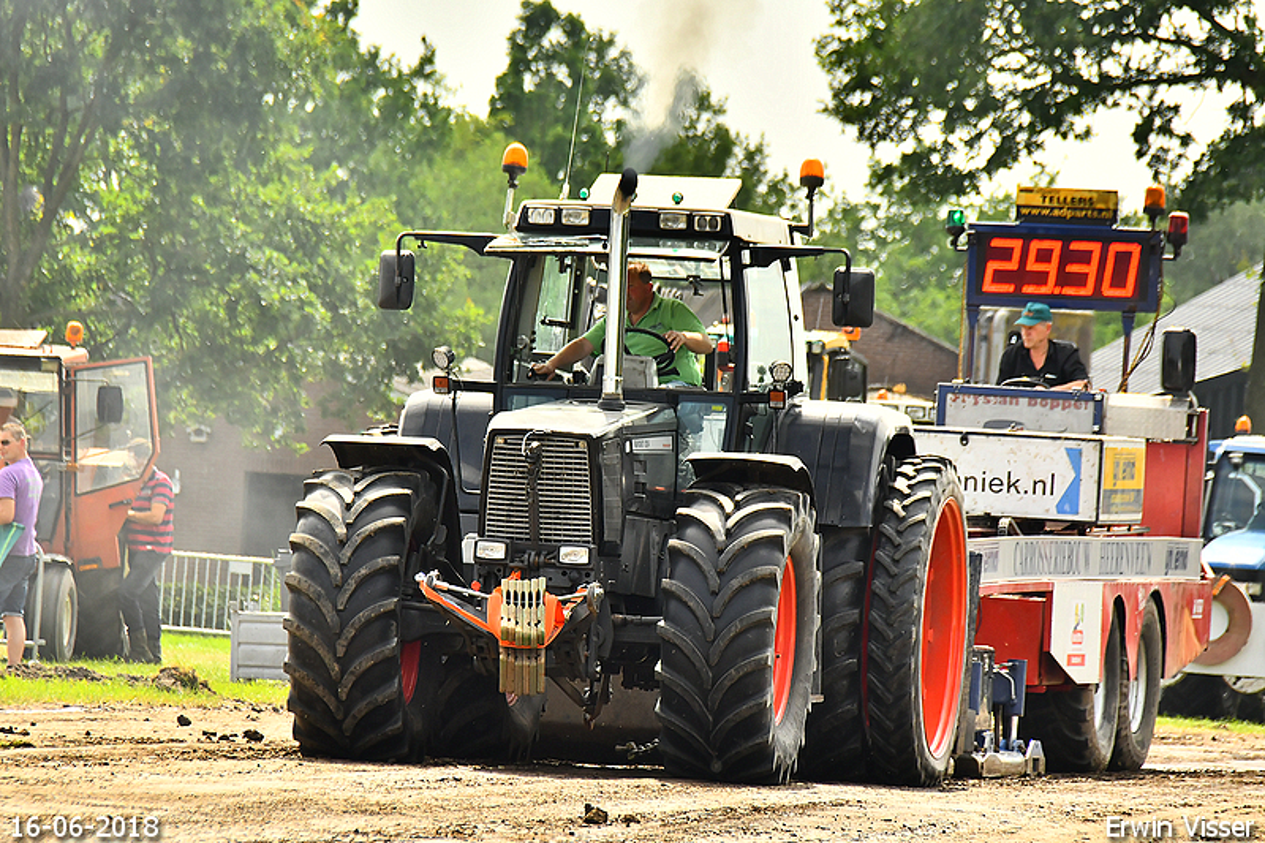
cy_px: 422
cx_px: 632
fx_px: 15808
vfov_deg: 3.1
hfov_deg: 4.6
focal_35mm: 450
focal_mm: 300
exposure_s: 1/1000
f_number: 9
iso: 500
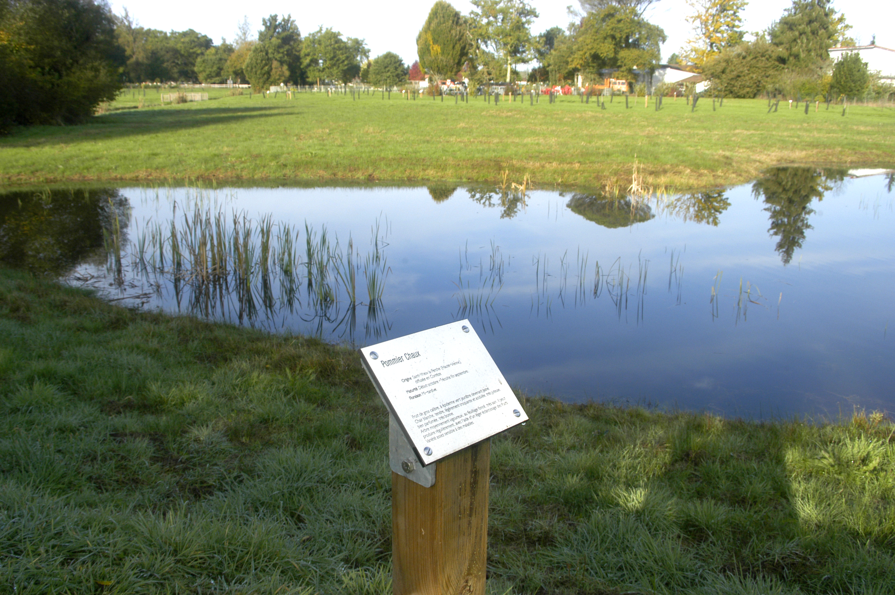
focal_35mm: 30
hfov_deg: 62.0
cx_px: 448
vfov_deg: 43.5
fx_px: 745
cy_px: 298
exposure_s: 1/320
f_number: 9
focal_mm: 20
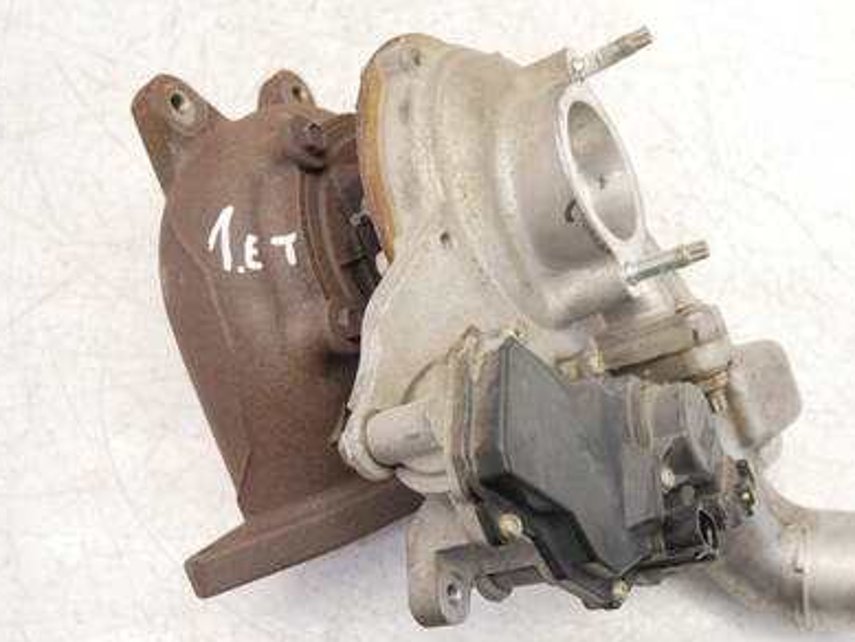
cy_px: 358
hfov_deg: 49.9
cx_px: 499
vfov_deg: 38.6
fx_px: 914
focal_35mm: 37
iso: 500
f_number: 3.7
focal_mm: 15
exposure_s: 1/60
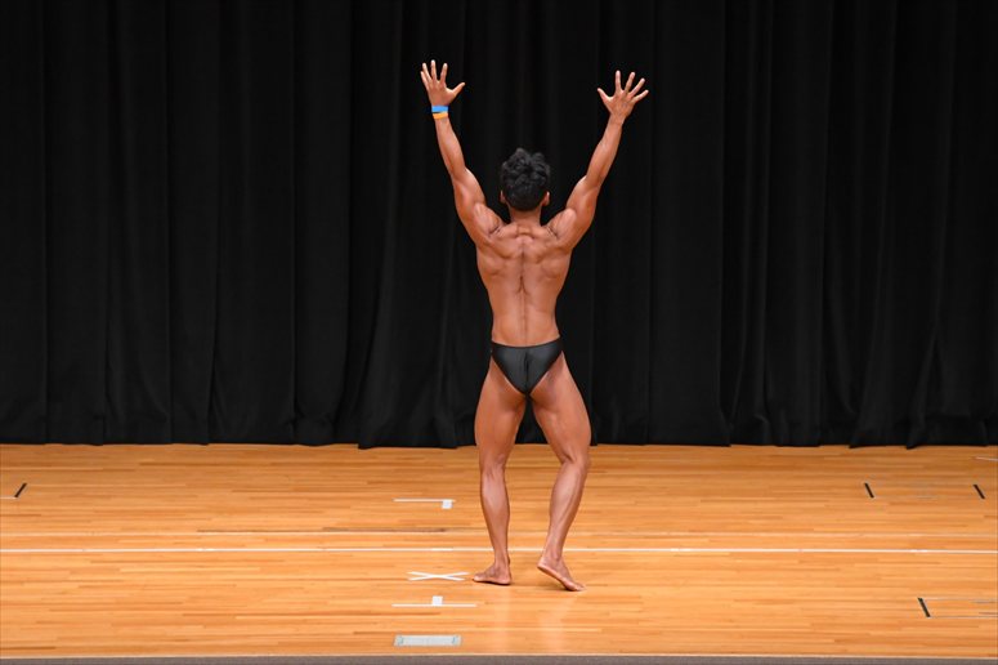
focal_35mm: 202
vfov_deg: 6.8
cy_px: 332
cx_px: 499
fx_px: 5597
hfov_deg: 10.2
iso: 4000
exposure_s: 1/400
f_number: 5.6
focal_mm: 135
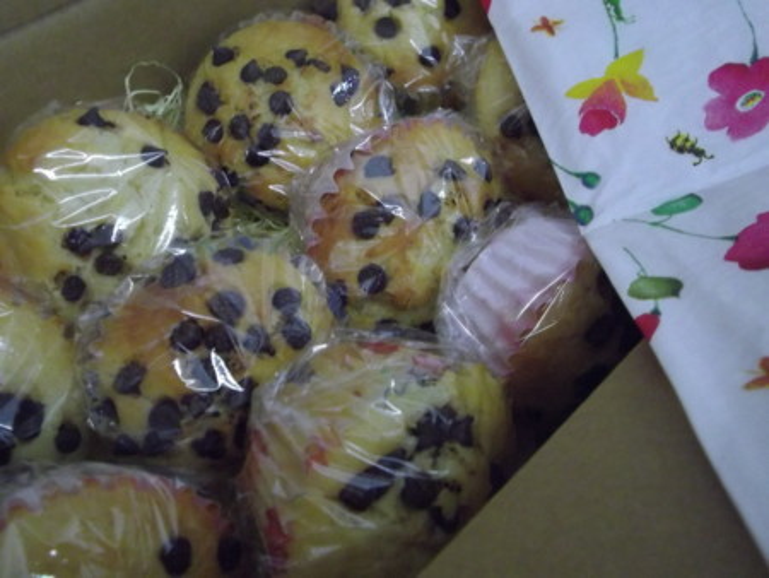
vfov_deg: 44.2
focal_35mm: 32
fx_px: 711
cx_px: 384
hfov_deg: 56.8
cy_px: 289
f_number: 3.5
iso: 800
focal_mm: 5.8
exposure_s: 1/60
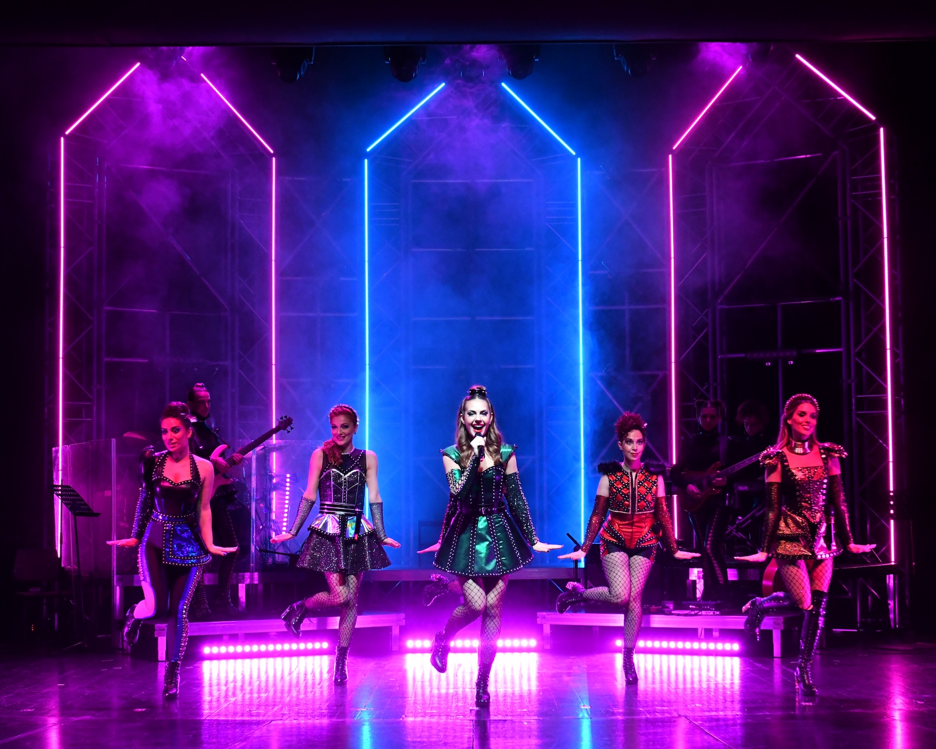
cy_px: 374
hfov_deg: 31.0
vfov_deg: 25.0
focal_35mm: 61
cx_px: 480
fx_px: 1690
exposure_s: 1/200
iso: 2000
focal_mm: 36
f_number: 4
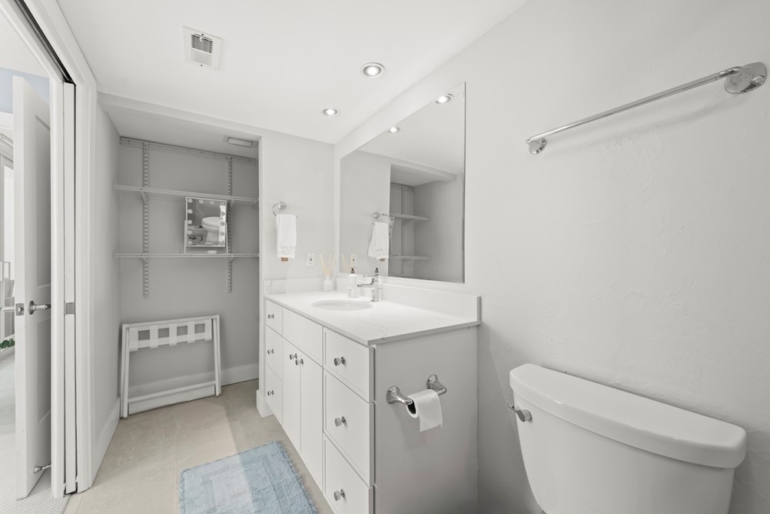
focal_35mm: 13
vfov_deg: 85.4
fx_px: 278
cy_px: 261
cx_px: 355
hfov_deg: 108.1
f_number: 11
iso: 400
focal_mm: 12
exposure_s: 1/5
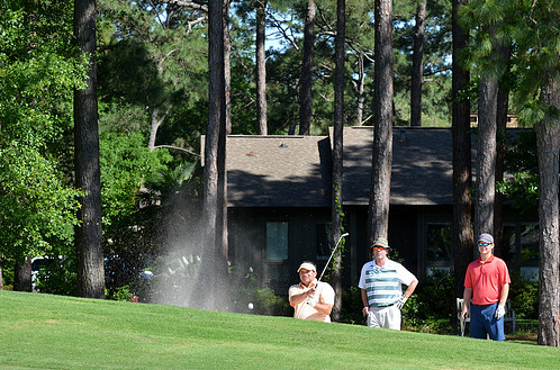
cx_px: 297
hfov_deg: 11.2
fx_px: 2848
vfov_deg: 7.4
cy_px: 207
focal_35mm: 184
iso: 200
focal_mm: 105
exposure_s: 1/250
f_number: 8
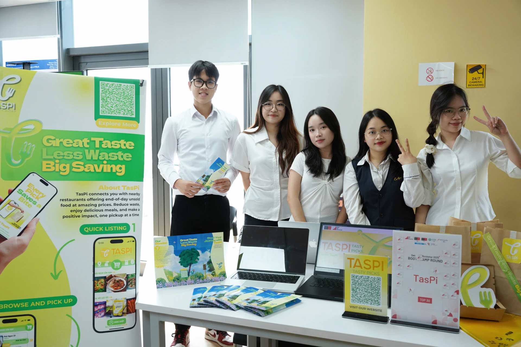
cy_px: 174
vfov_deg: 39.5
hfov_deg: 56.6
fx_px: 483
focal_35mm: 33
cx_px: 260
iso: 1000
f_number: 5.6
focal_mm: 33.4
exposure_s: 1/100
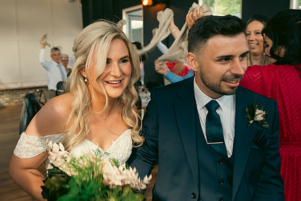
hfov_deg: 57.8
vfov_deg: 41.1
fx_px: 268
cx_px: 107
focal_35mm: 32
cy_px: 98
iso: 800
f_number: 3.5
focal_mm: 24
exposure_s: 1/160
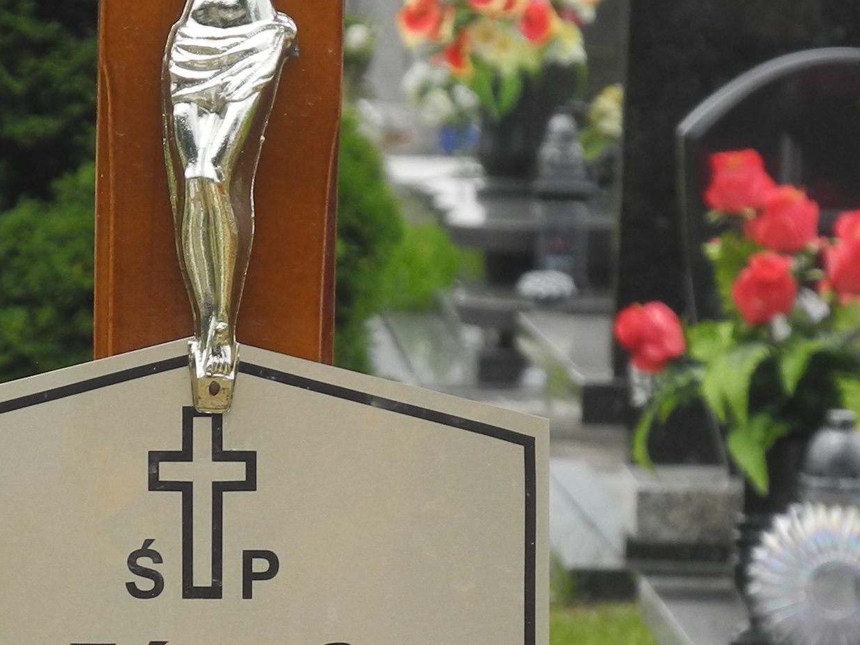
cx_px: 155
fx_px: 7751
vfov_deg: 4.8
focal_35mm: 312
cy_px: 712
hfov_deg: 6.3
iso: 100
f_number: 4.5
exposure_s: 1/400
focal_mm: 22.5
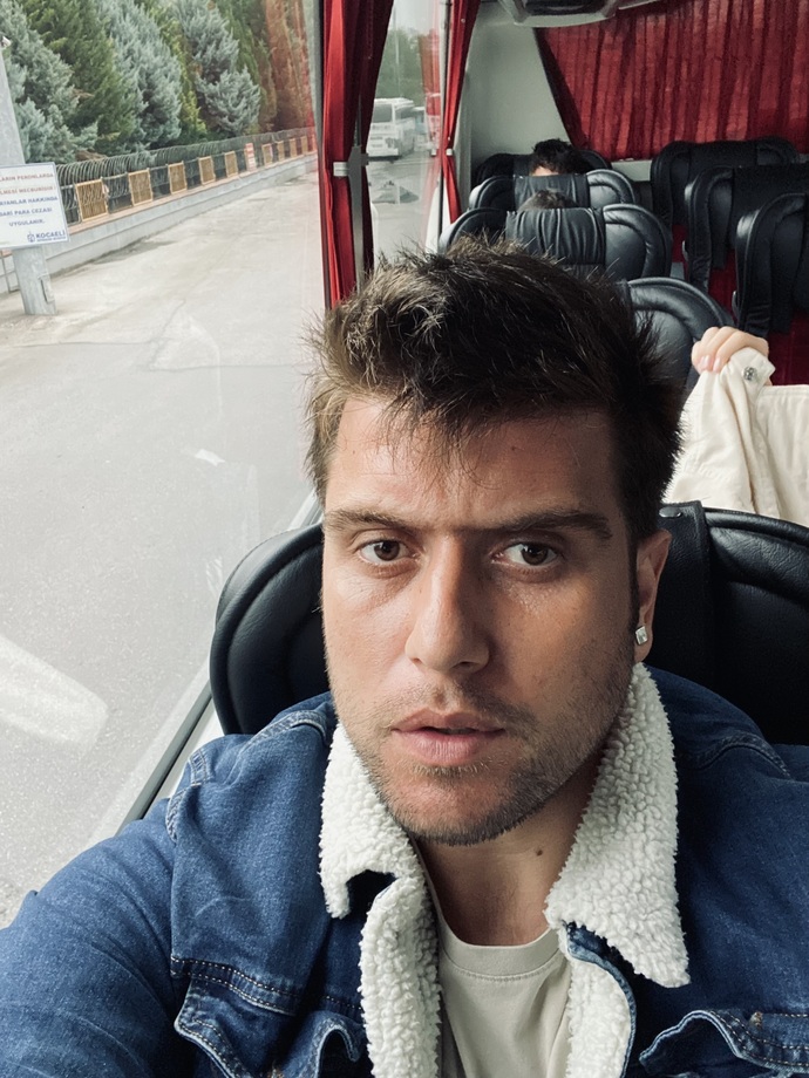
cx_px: 404
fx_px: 935
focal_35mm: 30
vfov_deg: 60.0
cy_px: 539
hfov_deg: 46.8
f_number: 2.2
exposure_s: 1/57
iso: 400
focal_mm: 2.71
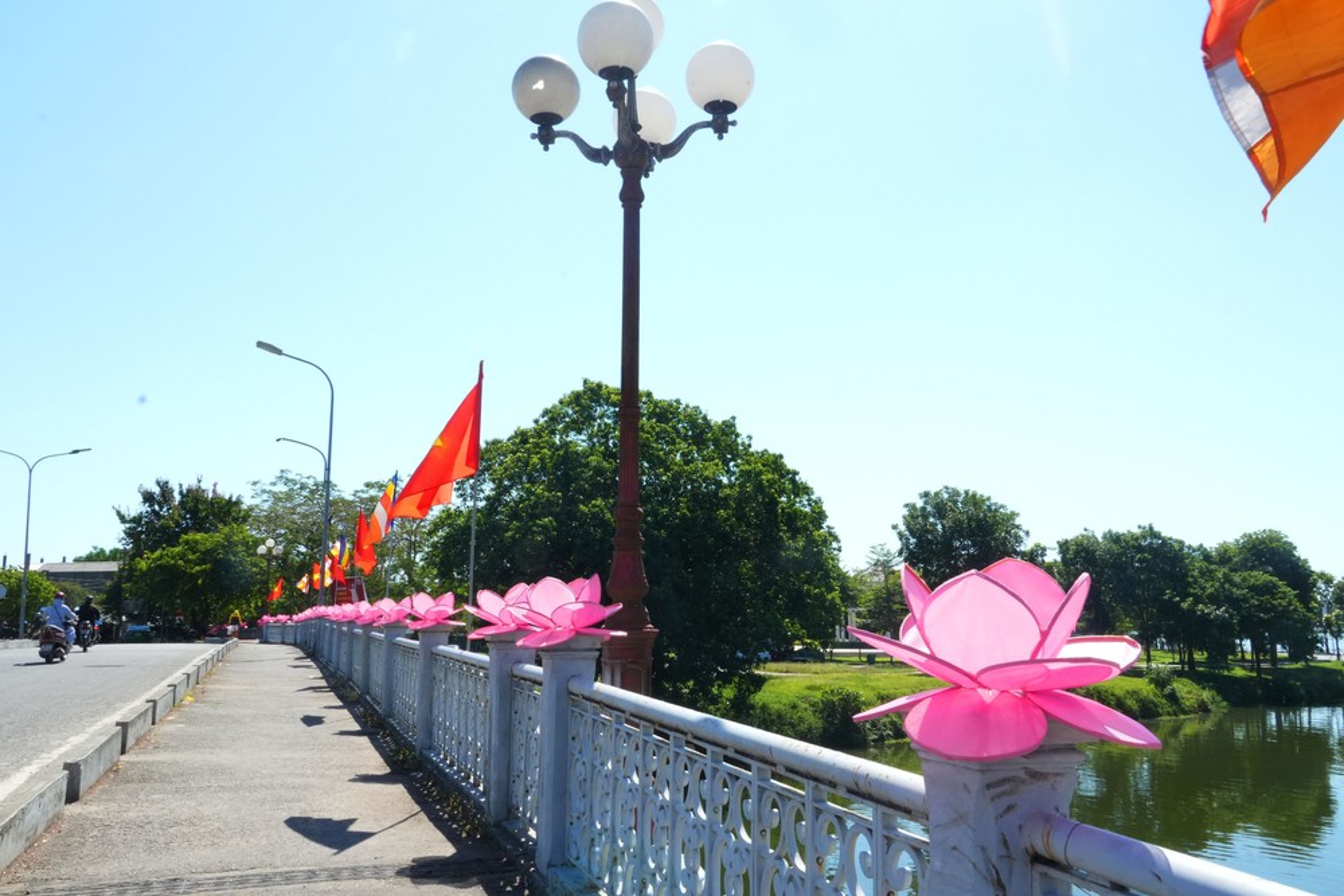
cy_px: 448
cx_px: 672
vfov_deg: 43.6
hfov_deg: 61.9
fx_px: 1120
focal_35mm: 30
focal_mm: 20
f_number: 22
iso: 1600
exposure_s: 1/250
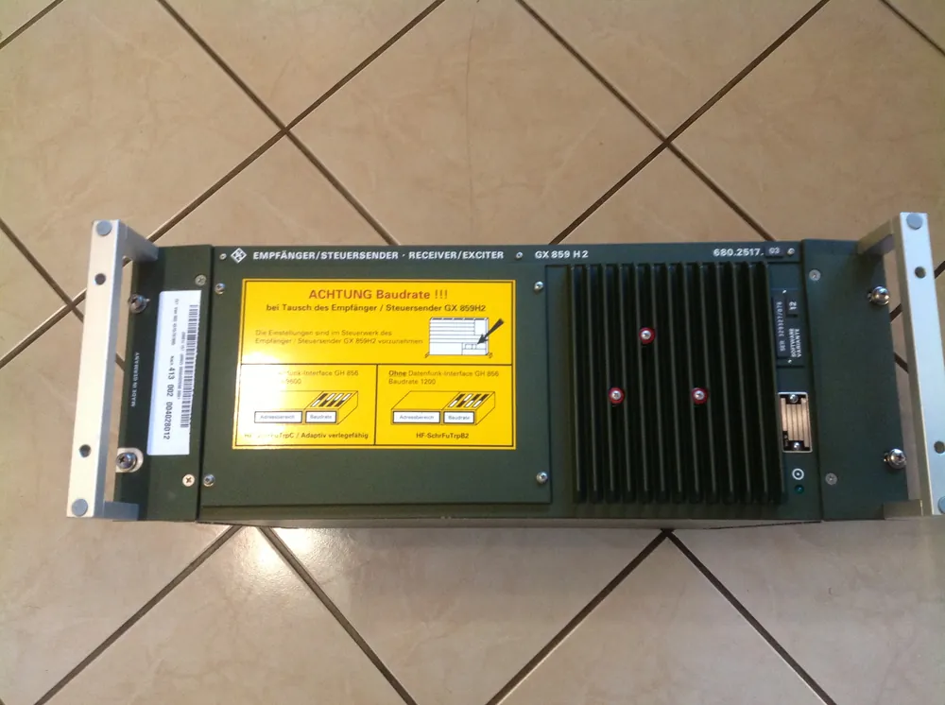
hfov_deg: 52.7
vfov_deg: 40.6
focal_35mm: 35
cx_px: 472
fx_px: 954
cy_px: 352
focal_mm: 4.28
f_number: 2.4
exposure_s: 1/15
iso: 200
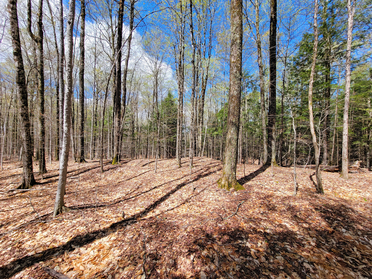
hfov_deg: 106.2
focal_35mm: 13
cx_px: 186
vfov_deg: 89.9
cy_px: 140
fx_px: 140
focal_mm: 2.2
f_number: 2.2
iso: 50
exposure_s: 1/750
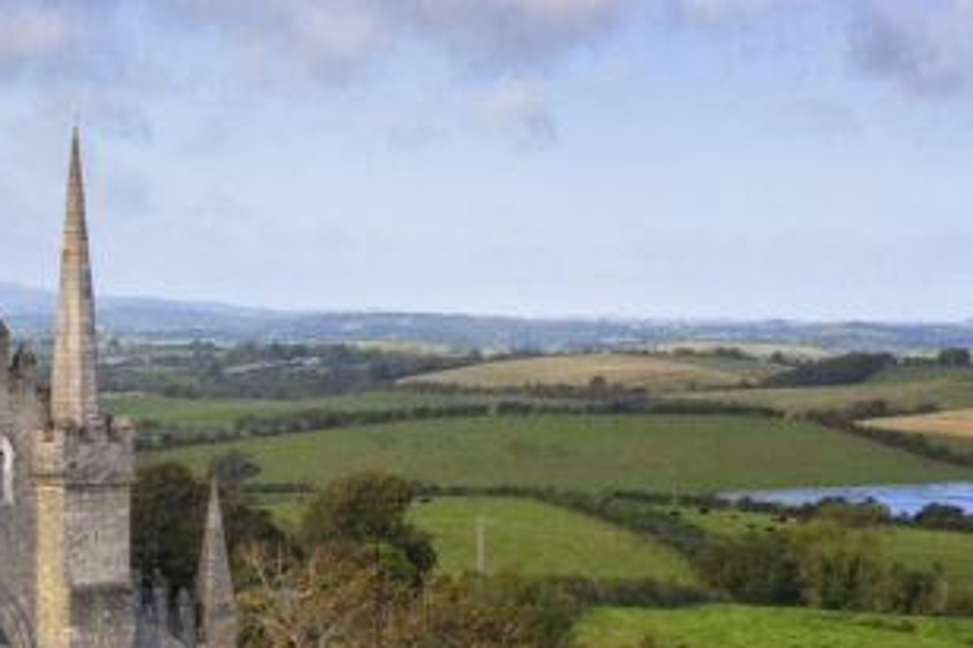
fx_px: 2512
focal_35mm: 93
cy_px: 395
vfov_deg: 14.7
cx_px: 164
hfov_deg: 21.6
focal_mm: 10.26
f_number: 4.5
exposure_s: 1/1000
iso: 100
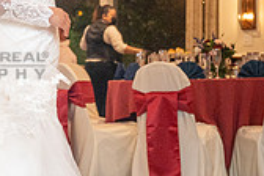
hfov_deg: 12.8
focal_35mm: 155
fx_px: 1137
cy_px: 52
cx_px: -74
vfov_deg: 8.8
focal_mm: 45
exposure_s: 1/200
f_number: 4
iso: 2500
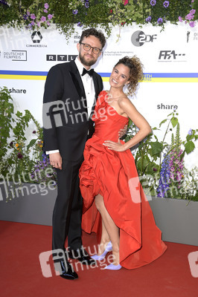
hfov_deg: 21.9
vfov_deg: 32.4
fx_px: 512
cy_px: 148
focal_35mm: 62
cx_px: 99
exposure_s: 1/250
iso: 640
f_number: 6.3
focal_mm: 62
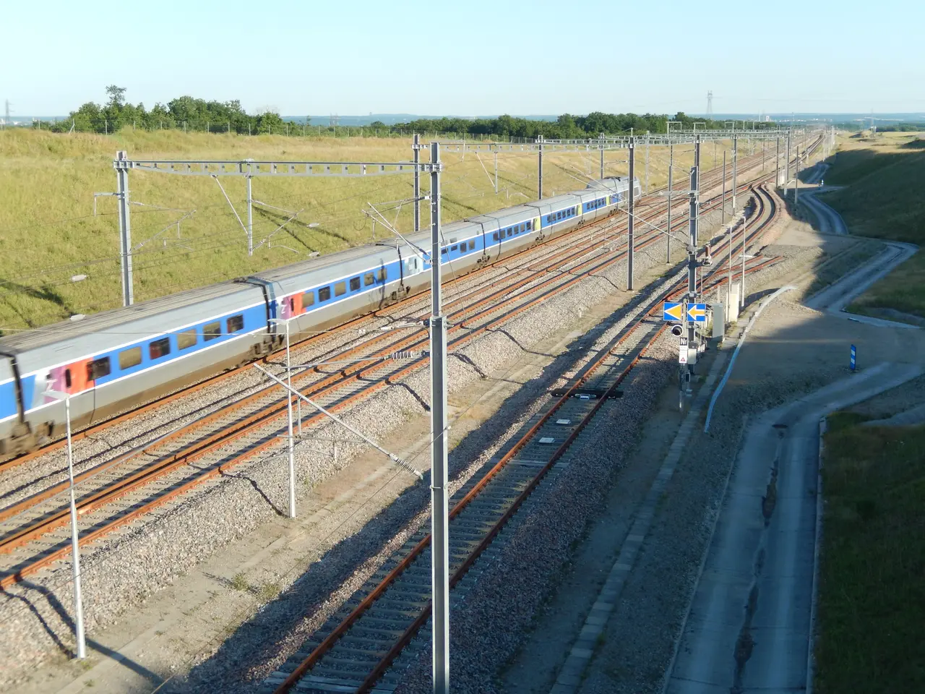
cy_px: 347
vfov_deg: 28.6
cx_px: 462
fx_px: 1363
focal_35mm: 51
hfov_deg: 37.5
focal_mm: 9.2
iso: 125
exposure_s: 1/400
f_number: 4.5
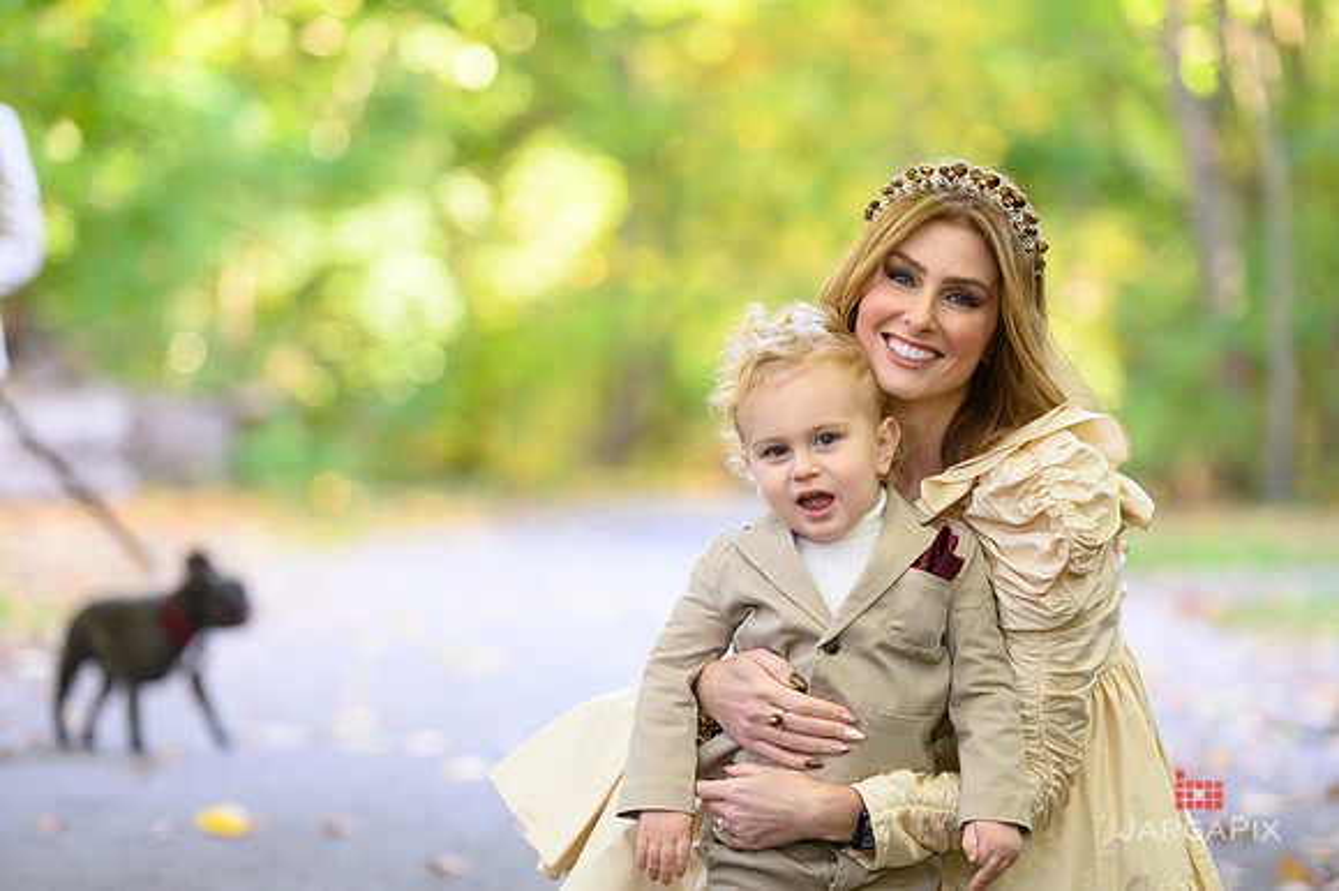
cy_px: 446
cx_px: 670
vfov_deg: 9.8
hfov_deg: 14.7
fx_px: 5204
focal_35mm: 140
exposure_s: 1/200
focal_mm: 140
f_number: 3.2
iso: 1600
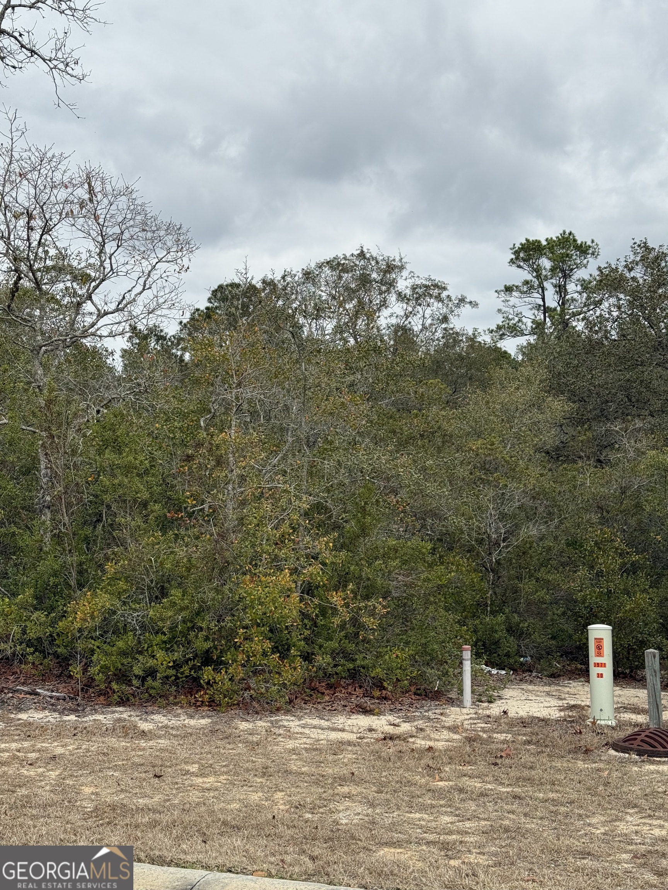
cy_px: 445
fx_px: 1235
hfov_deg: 30.3
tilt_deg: +6.4
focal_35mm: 48
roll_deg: -0.8
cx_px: 334
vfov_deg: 39.7
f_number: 1.78
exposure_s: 1/3534
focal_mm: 6.76
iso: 64
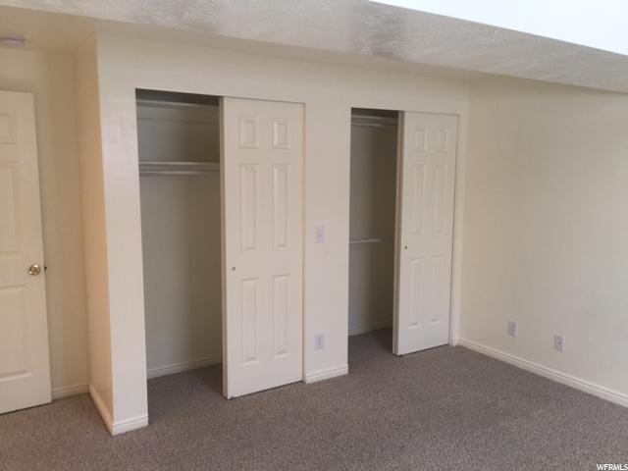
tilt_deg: -7.4
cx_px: 314
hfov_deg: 61.7
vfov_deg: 48.2
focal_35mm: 29
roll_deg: +0.4
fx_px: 526
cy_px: 236
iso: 32
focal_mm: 4.15
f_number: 2.2
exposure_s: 1/15
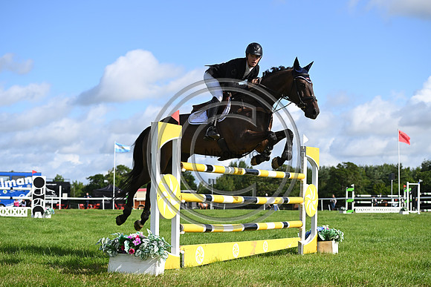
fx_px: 838
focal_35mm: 70
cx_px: 216
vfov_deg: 19.5
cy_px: 144
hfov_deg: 28.8
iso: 140
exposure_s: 1/1250
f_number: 4
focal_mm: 70
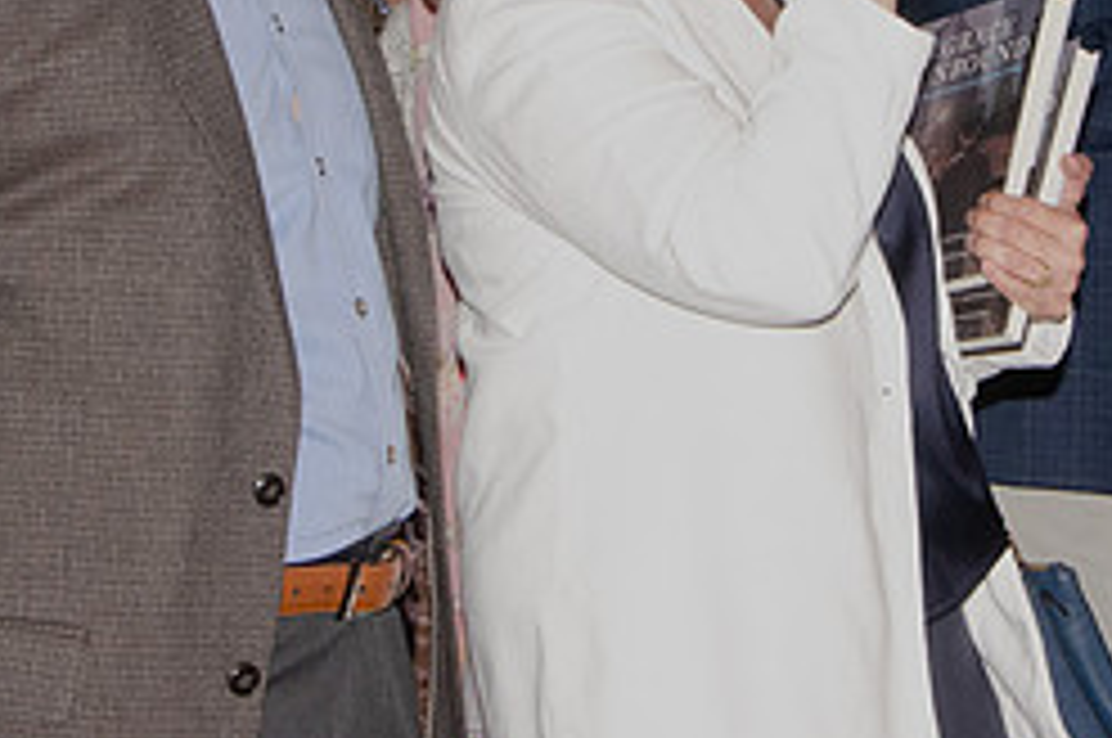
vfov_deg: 12.4
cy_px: -58
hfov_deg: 18.9
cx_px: 671
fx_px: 3332
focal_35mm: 108
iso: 2500
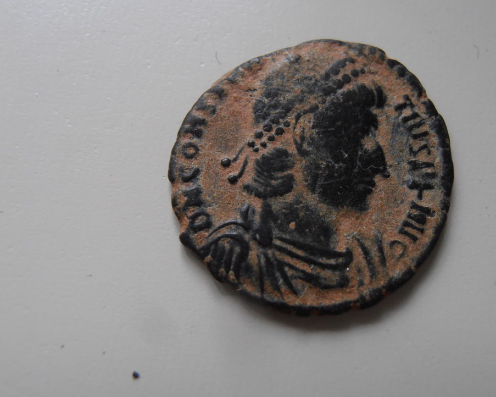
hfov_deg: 45.8
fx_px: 587
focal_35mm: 40
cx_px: 263
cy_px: 200
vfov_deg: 37.3
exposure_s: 1/40
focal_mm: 6.61
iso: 100
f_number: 3.9
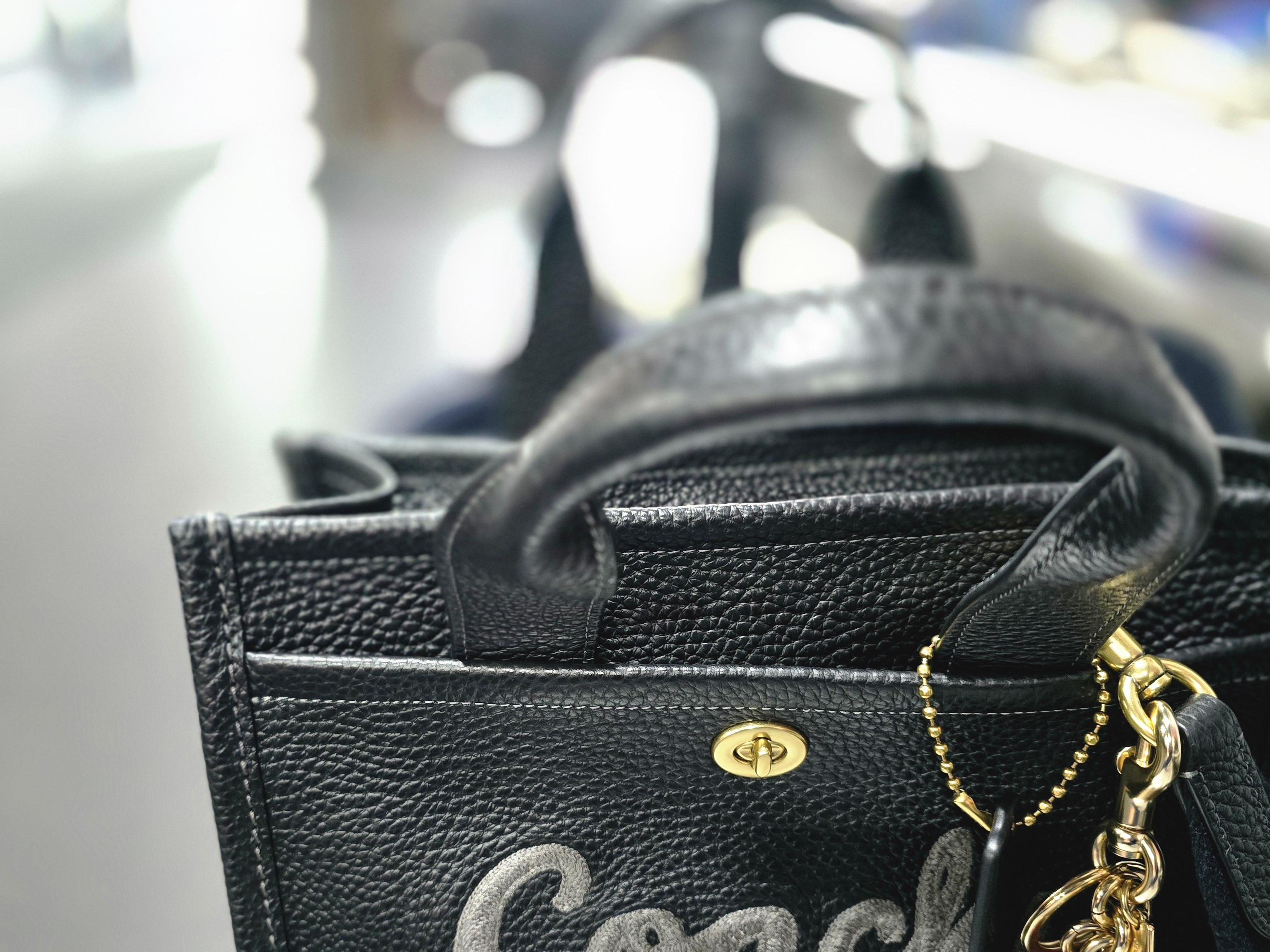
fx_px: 1101
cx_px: 596
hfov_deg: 59.9
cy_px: 608
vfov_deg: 46.3
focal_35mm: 30
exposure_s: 1/60
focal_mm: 6.3
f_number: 1.7
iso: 1250
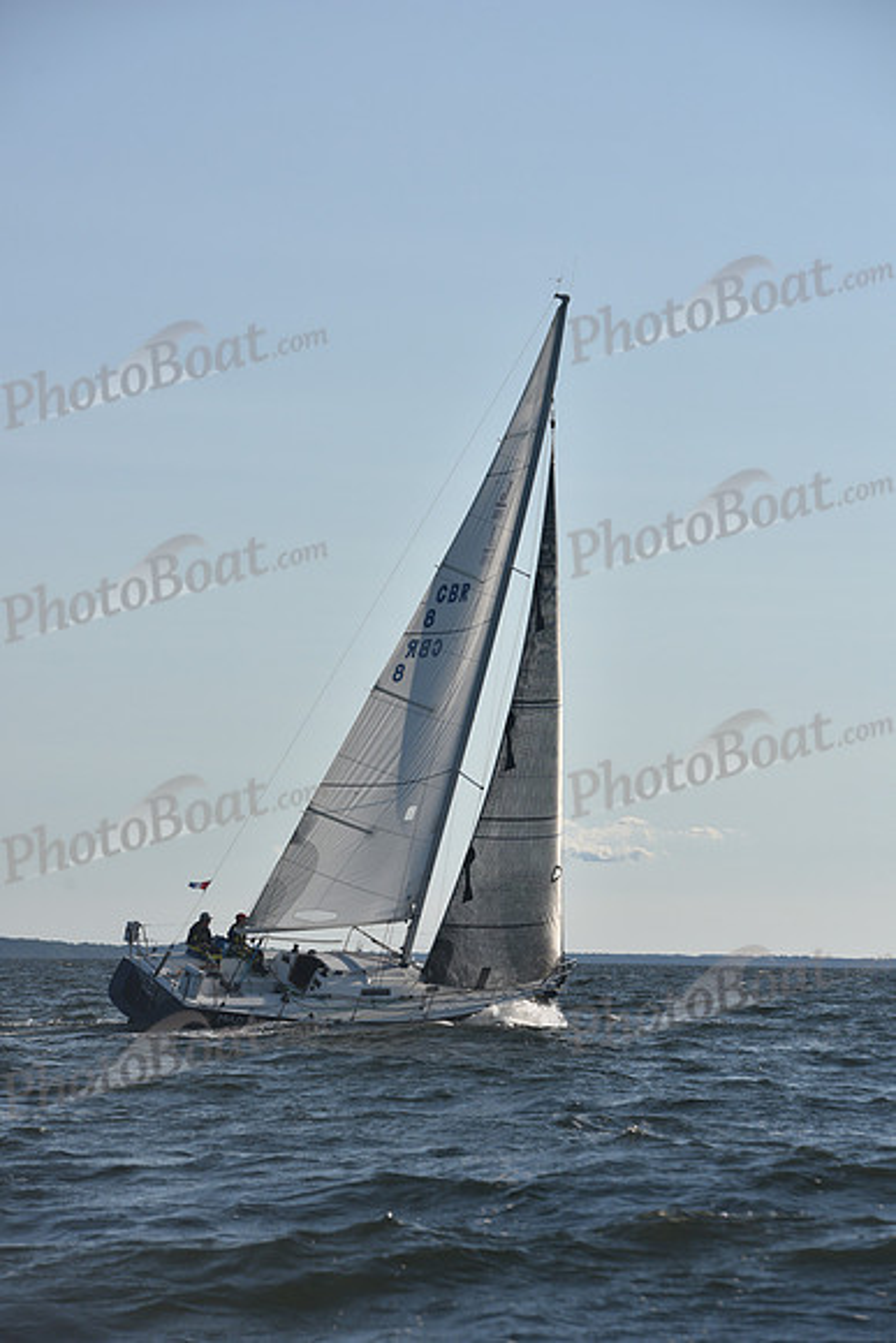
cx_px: 448
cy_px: 672
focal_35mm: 130
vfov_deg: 15.8
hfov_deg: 10.6
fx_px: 4850
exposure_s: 1/800
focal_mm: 130
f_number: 7.1
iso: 250
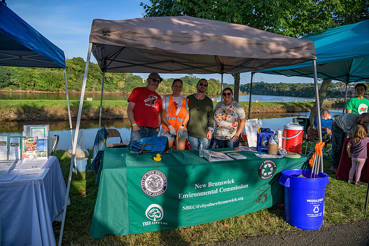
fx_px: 246
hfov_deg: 73.7
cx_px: 184
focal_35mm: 24
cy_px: 123
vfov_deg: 53.2
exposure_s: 1/200
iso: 80
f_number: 4
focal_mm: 24
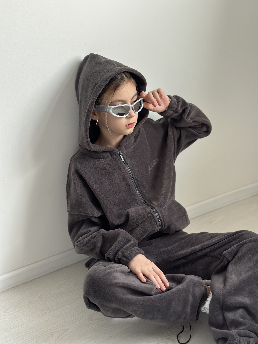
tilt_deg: -24.8
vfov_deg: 39.7
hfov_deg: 30.3
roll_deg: +3.6
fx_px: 477
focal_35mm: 48
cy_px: 172
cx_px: 129
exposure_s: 1/88
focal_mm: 6.86
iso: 125
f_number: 1.78
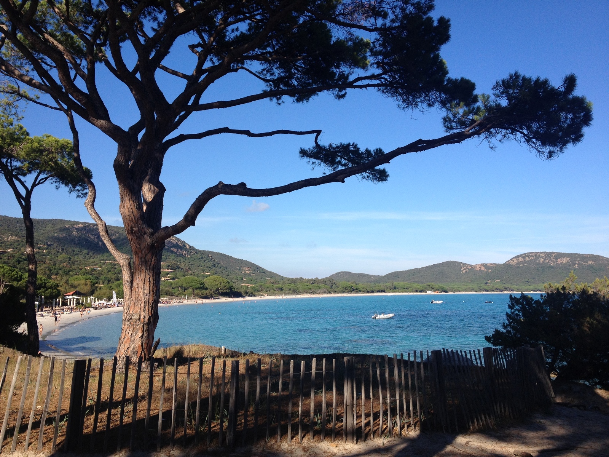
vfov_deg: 40.7
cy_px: 228
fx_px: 616
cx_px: 304
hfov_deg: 52.6
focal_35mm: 35
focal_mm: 4.28
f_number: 2.4
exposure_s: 1/1493
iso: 64
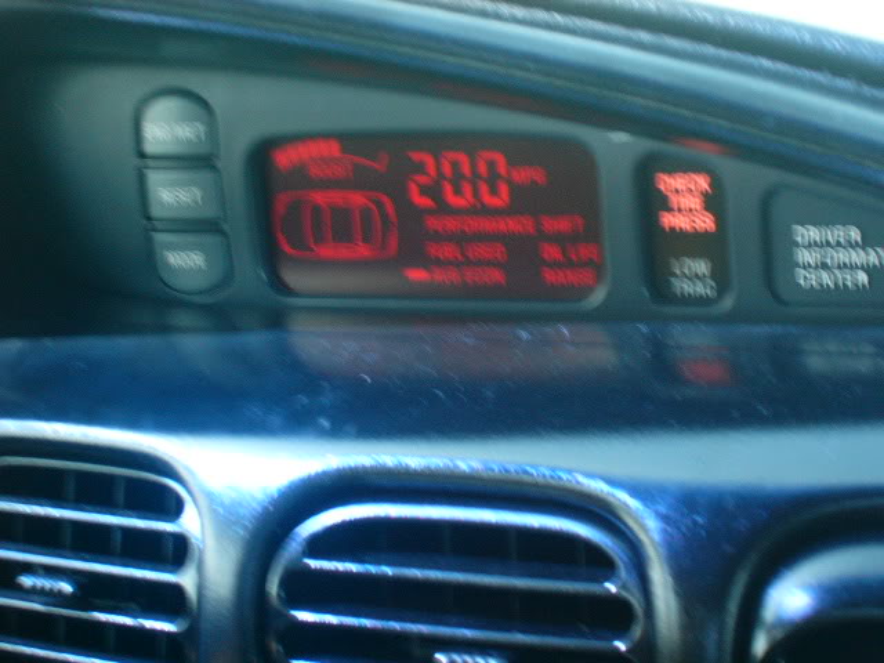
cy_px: 332
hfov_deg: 18.7
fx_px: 2681
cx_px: 442
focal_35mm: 105
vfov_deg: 14.1
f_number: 4.9
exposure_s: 1/30
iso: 150
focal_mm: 17.4
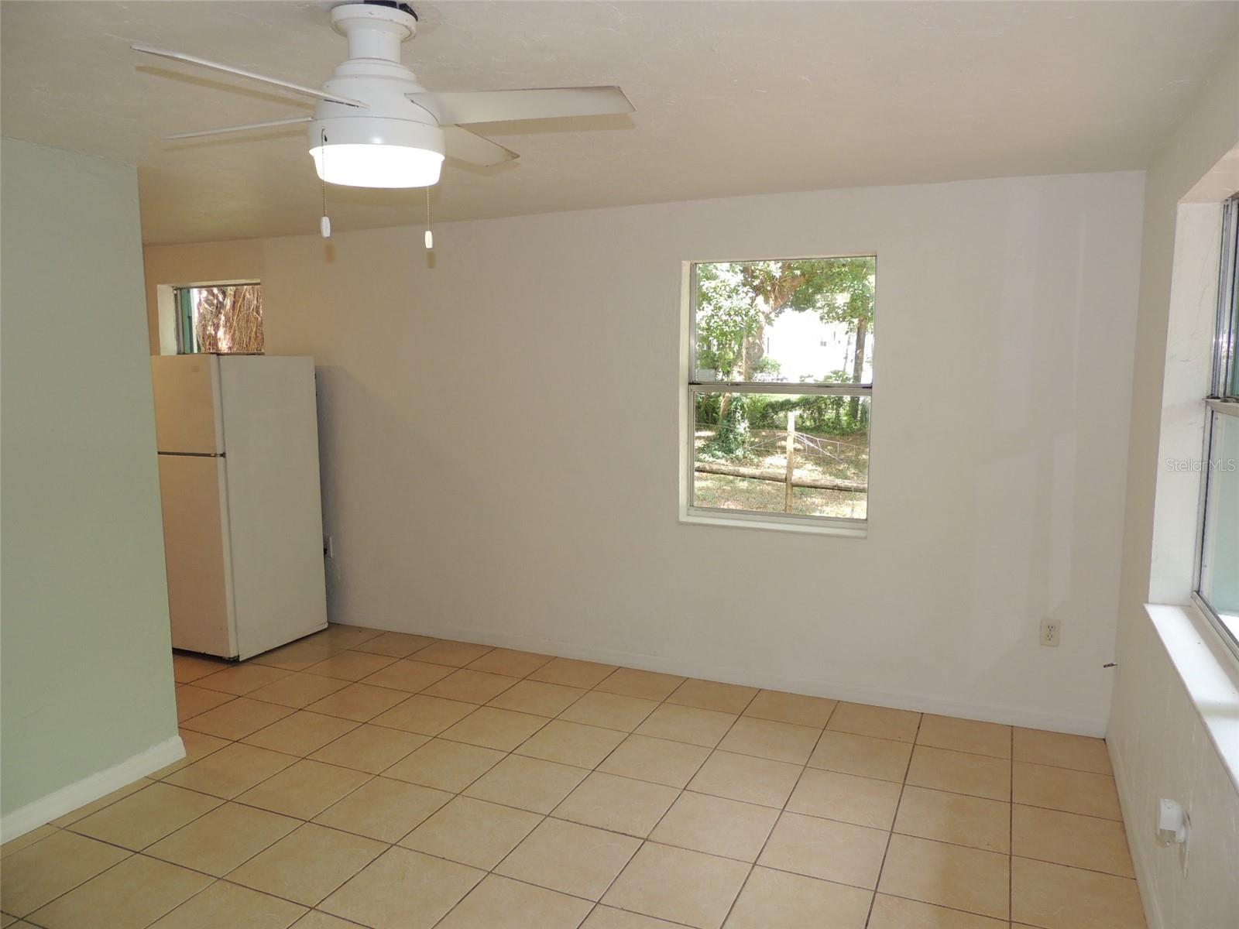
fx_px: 859
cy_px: 464
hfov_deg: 71.6
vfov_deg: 56.8
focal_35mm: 24
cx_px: 620
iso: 125
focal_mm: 4.3
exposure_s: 1/40
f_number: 3
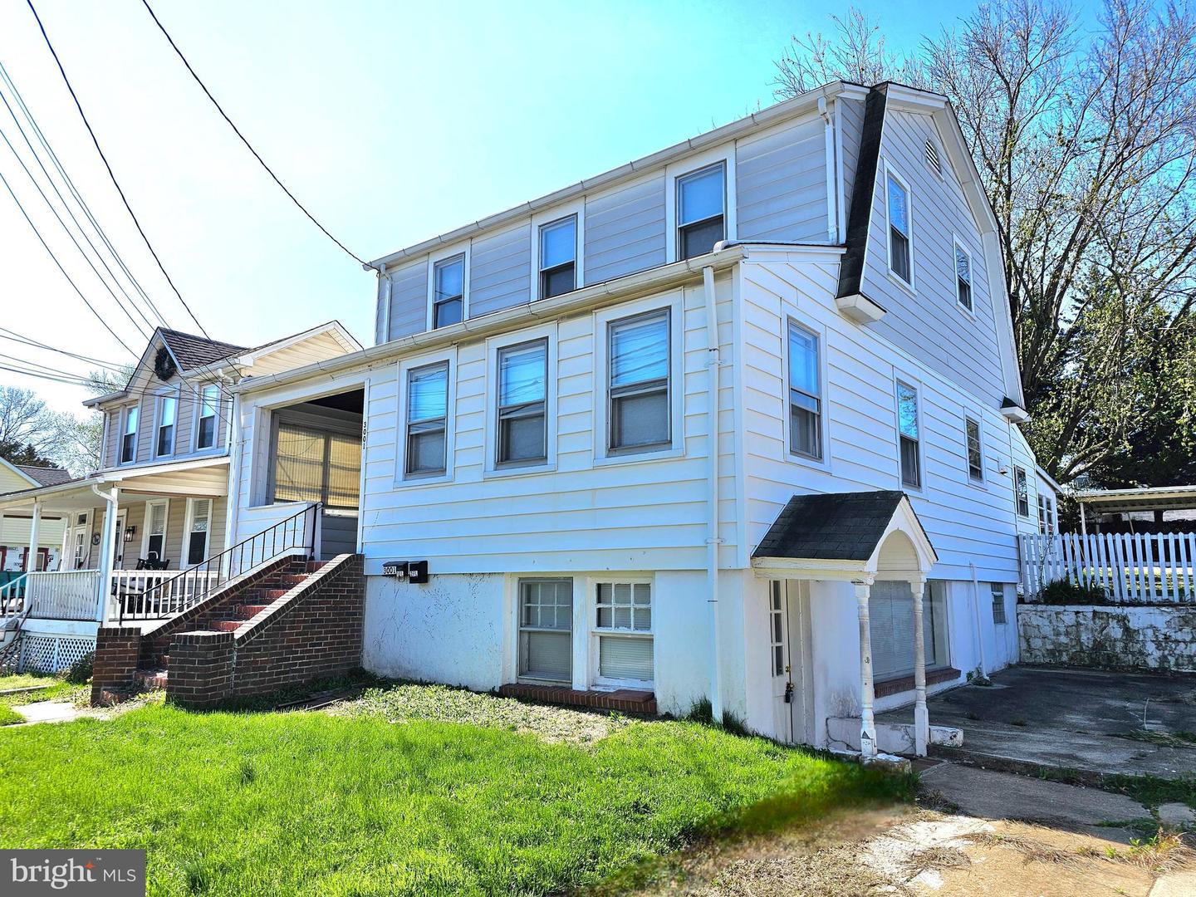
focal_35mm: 23
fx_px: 795
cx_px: 598
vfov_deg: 58.9
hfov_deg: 73.9
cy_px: 448
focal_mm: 6.3
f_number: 1.7
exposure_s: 1/769
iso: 10
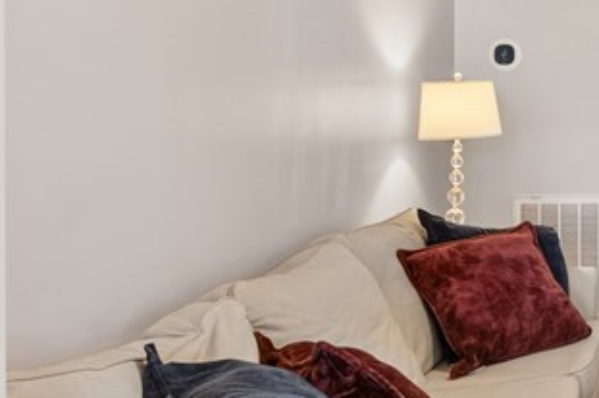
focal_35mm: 56
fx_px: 931
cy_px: 126
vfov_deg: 24.0
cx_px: 708
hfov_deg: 30.6
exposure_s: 1/13
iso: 2000
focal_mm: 16
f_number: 9
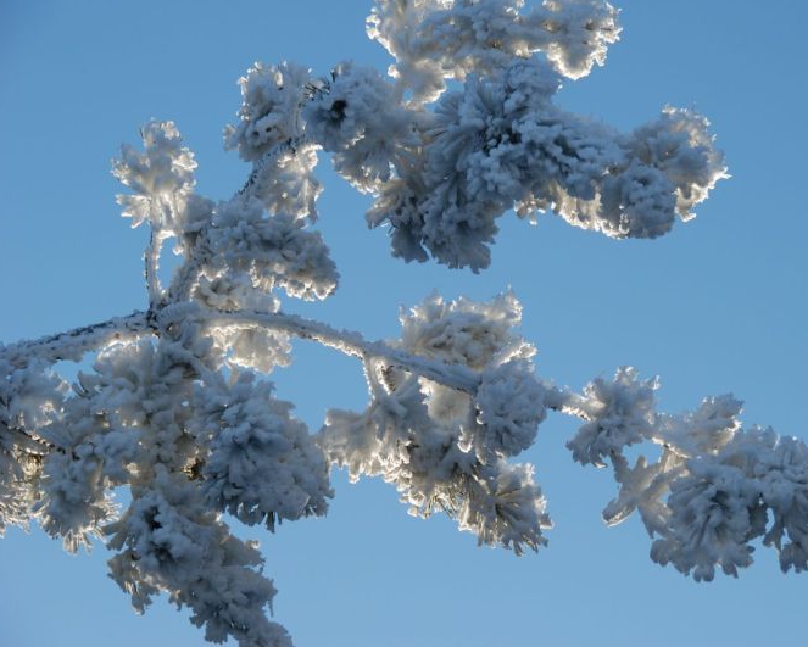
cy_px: 322
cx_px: 473
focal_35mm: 153
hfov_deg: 12.6
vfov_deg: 10.1
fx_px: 3660
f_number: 8
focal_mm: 90
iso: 180
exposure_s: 1/125
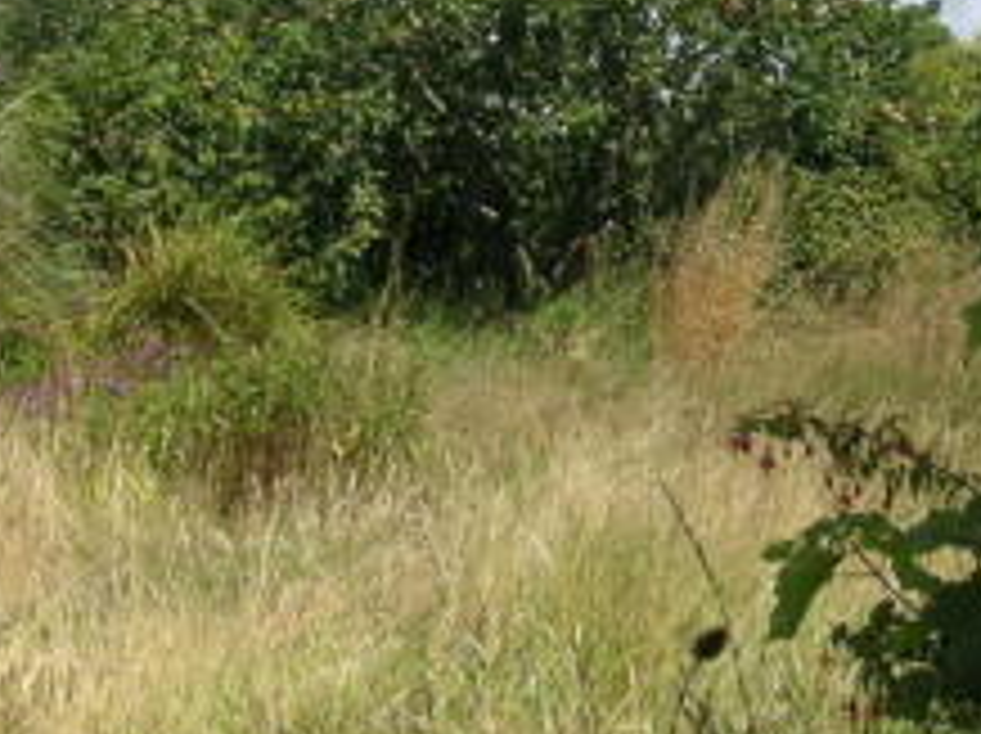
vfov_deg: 19.5
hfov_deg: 26.0
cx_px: 592
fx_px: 2123
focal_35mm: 75
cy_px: 191
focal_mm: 5.8
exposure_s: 1/216
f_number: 7.1
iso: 50
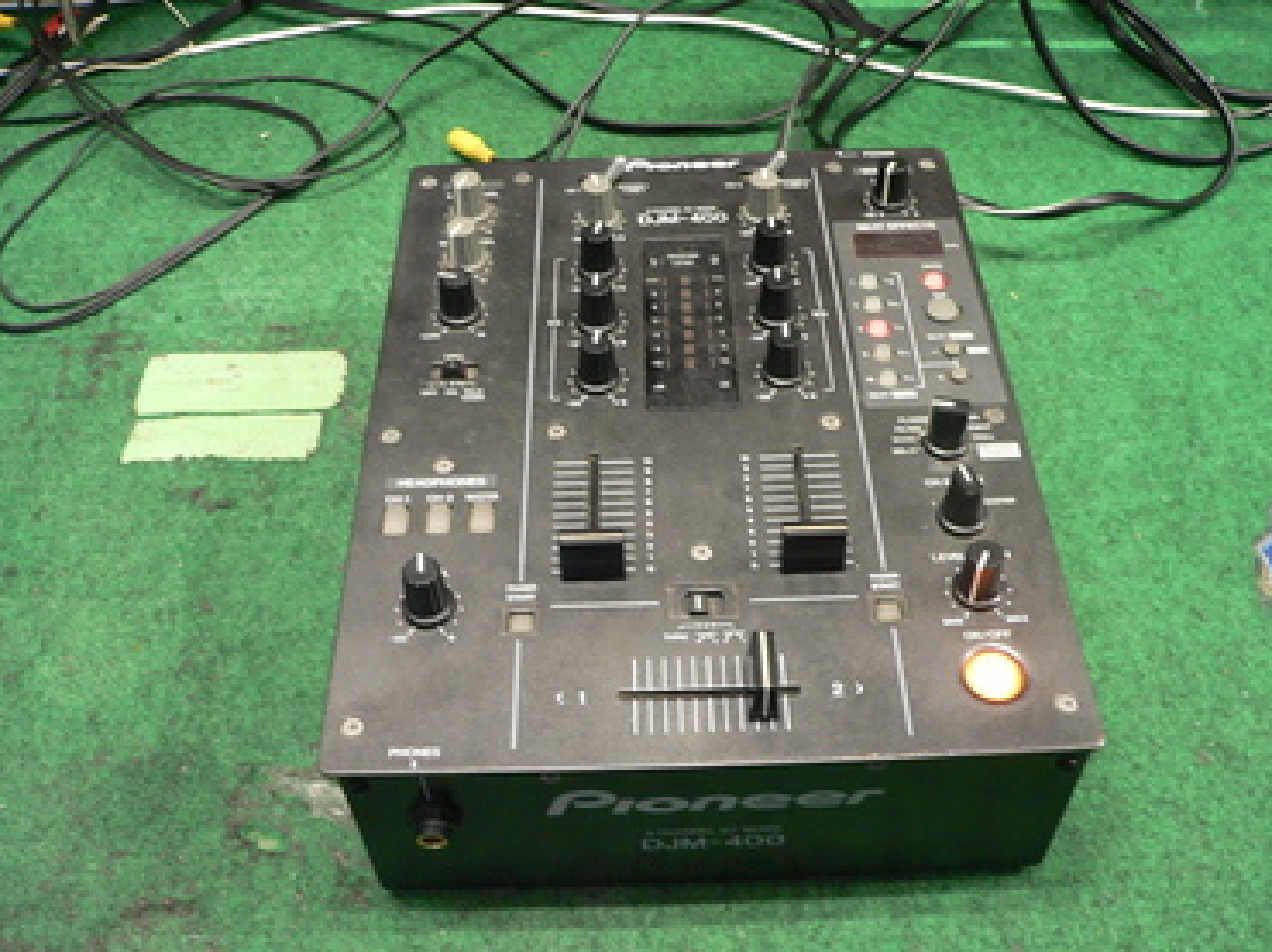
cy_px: 483
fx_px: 1359
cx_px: 643
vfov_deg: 38.6
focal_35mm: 37
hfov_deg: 50.2
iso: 200
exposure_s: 1/10
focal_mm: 6
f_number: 2.8
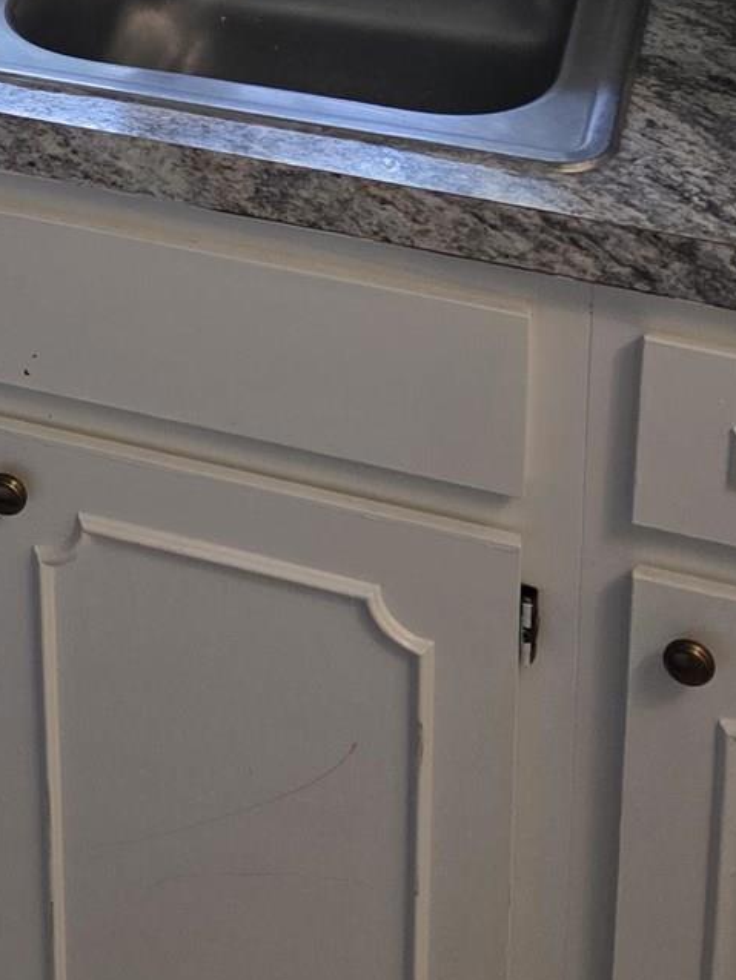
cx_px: -57
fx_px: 2351
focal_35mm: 83
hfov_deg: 17.2
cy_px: -487
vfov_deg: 20.3
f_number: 1.7
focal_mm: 6.3
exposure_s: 1/120
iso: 320
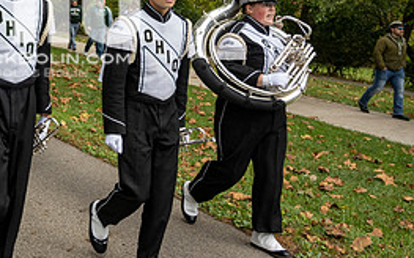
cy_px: 2
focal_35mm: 54
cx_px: 22
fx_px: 609
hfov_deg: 34.8
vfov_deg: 23.0
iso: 500
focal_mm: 24
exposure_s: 1/1000
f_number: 4
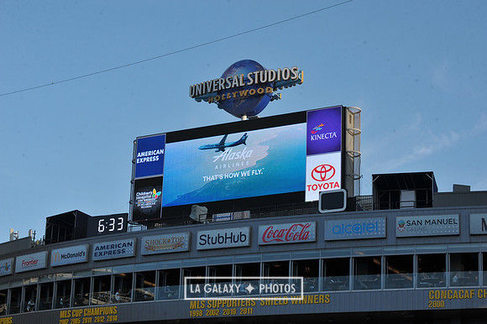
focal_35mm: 80
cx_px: 244
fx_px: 1082
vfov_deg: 17.0
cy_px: 162
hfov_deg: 25.4
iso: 400
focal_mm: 80
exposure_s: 1/500
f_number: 11
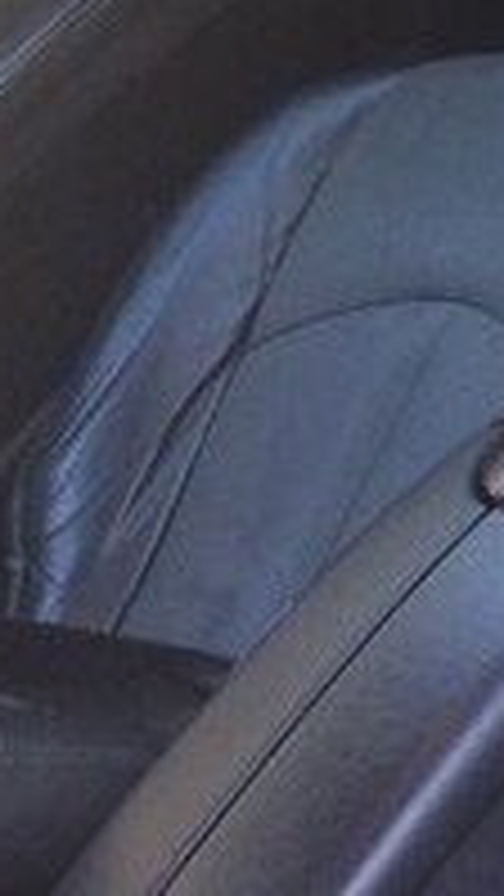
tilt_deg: -31.4
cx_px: 1138
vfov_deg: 19.3
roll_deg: +34.4
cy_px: -151
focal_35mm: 105
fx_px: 2494
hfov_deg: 10.3
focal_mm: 4.15
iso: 40
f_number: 2.2
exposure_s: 1/33
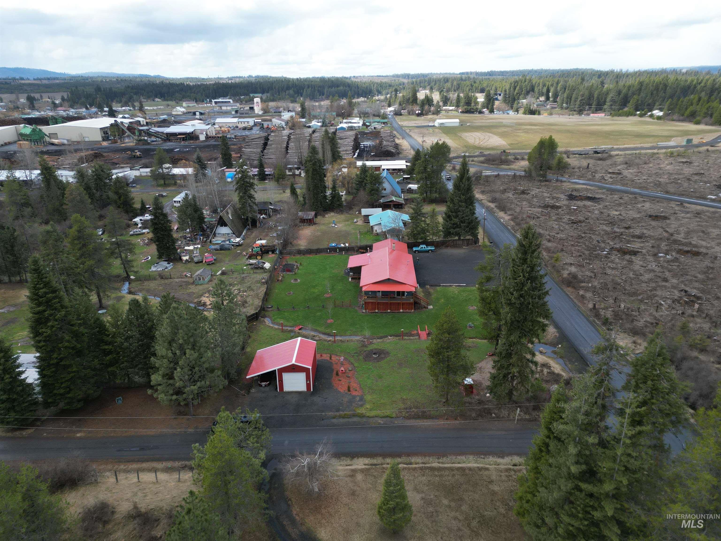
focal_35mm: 24
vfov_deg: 56.8
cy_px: 270
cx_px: 360
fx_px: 500
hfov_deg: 71.6
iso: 130
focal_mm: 6.72
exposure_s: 1/1250
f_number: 1.7
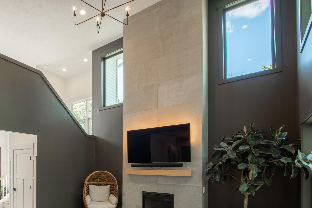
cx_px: 85
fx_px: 199
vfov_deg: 51.7
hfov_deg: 71.8
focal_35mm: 23
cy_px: 166
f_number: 9
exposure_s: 1/160
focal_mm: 13
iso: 400
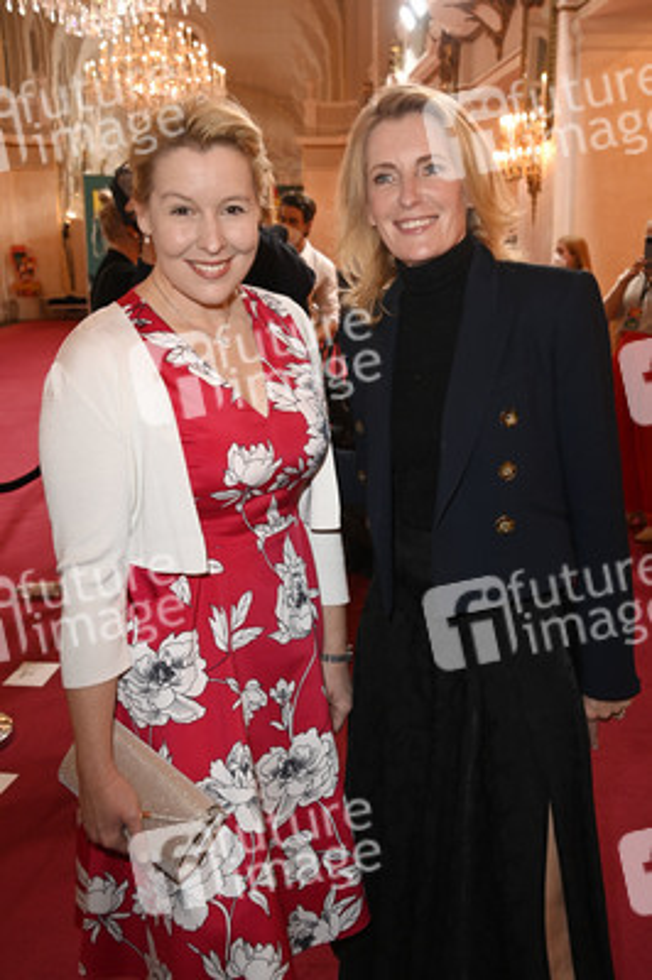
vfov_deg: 54.5
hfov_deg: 37.8
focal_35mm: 35
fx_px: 952
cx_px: 326
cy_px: 490
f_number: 5.6
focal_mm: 35
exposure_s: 1/80
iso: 1000
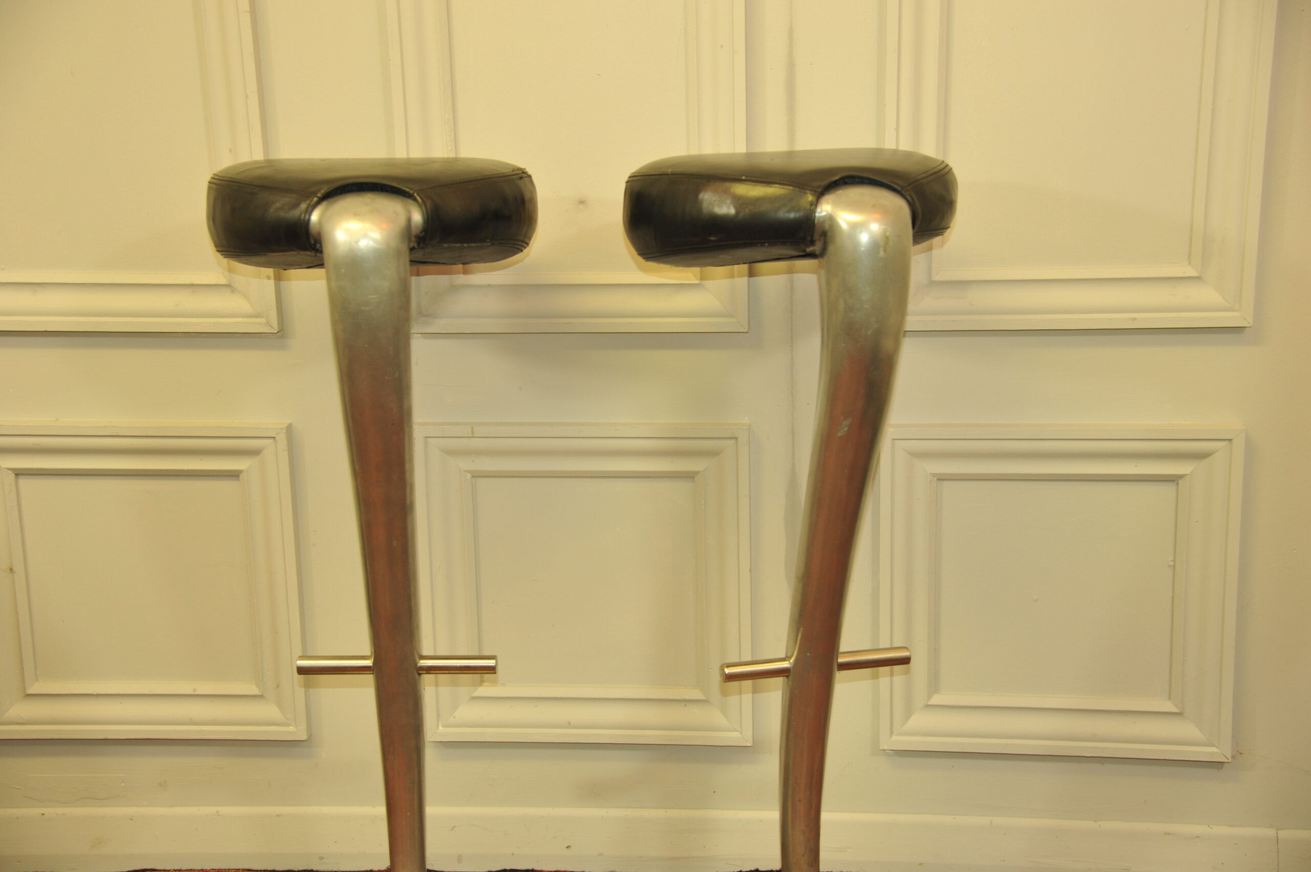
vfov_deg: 24.6
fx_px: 2001
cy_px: 436
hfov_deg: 36.3
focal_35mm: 55
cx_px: 656
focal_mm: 55
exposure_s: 1/80
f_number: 4.5
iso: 1250
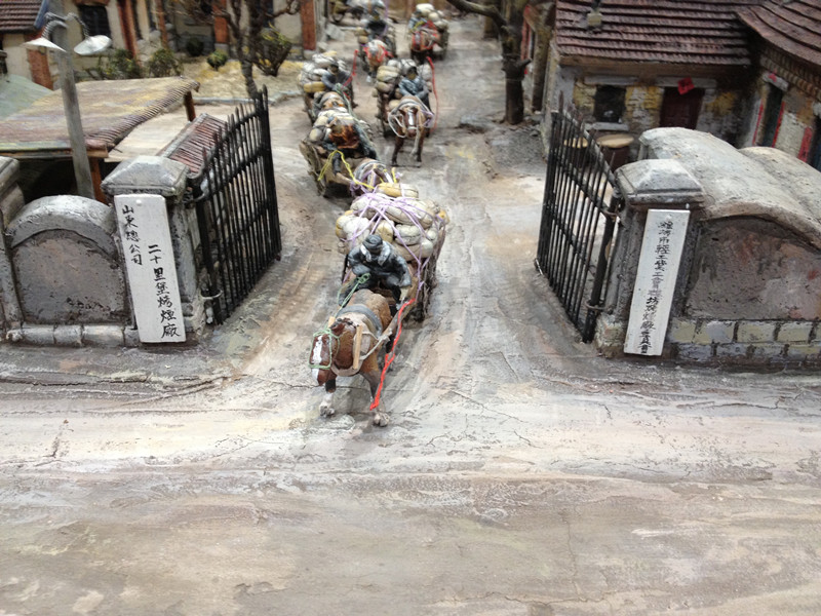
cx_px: 410
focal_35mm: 35
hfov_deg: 52.6
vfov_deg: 40.7
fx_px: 830
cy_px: 308
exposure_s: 1/20
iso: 100
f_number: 2.4
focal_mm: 4.28
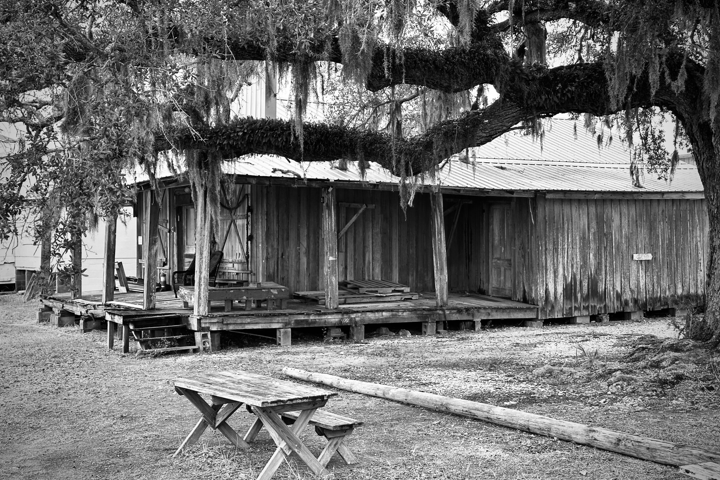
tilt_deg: +1.2
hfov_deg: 39.6
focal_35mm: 50
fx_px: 1000
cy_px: 228
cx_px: 360
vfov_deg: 27.0
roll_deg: +0.1
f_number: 1.78
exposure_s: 1/335
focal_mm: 6.86
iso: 64
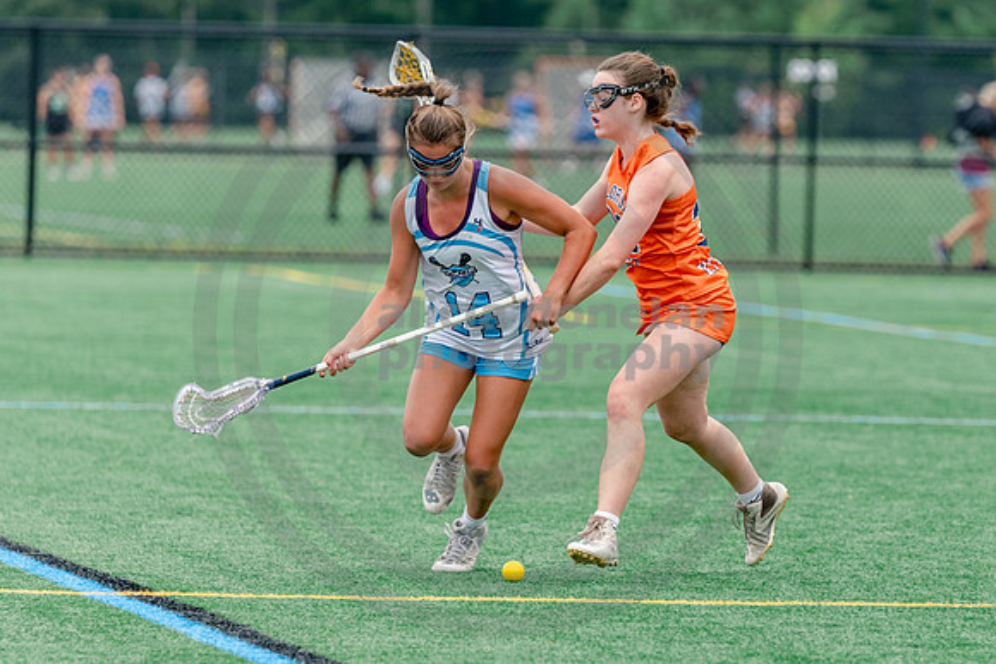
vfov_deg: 3.2
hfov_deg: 4.8
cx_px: 762
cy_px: 380
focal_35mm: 430
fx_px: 11890
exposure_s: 1/640
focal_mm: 200
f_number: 3.2
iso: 250
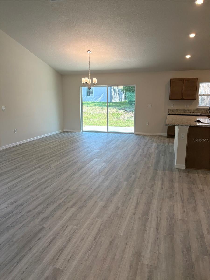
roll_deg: -0.2
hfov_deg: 53.1
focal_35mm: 26
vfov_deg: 67.3
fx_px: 210
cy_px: 140
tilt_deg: -10.5
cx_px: 105
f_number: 1.6
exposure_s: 1/239
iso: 100
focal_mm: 5.96
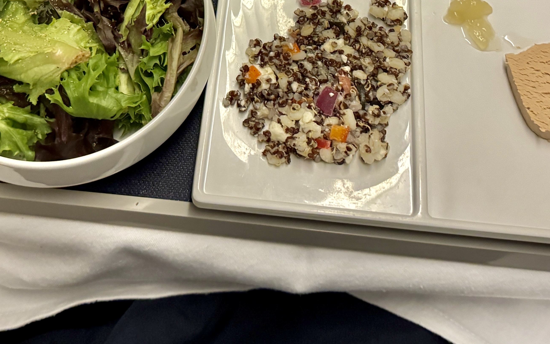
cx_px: 241
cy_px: -103
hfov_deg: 36.2
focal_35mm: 56
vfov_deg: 21.0
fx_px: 839
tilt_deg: -52.6
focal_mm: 6.86
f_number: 1.78
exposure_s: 1/34
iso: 800
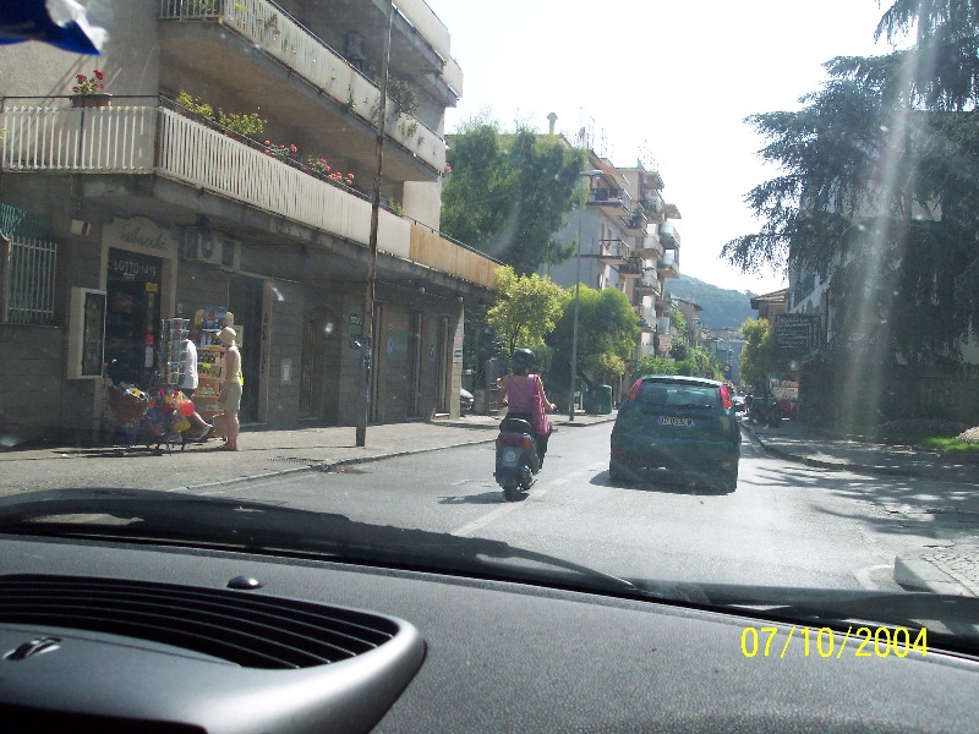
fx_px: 1075
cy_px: 367
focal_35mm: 38
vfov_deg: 37.7
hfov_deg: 49.0
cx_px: 490
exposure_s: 1/350
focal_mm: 8
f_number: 4.8
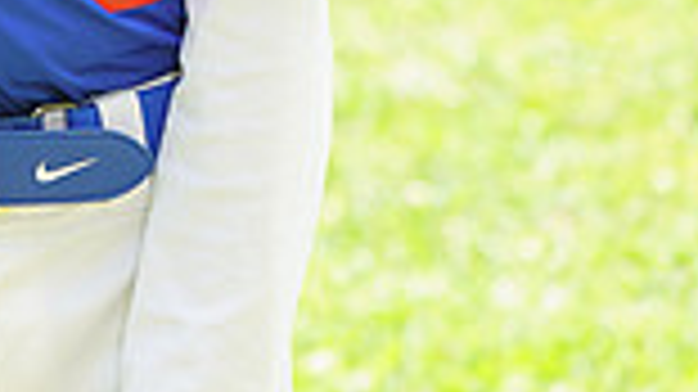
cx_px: -450
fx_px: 12949
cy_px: -392
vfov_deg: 1.7
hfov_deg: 3.1
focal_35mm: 700
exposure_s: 1/200
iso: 200
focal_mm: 179
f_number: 6.3
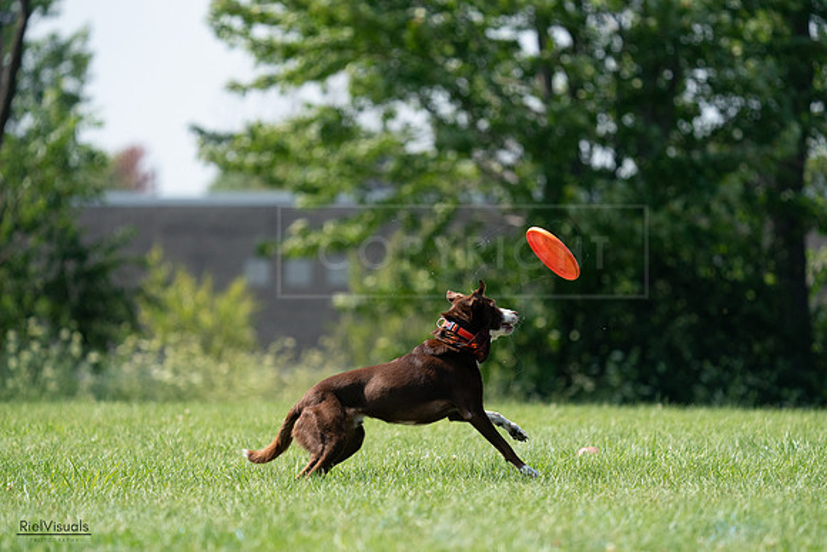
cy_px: 276
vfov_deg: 3.8
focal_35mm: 365
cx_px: 414
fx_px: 8386
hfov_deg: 5.6
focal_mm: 365
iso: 1600
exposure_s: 1/4000
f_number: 6.3
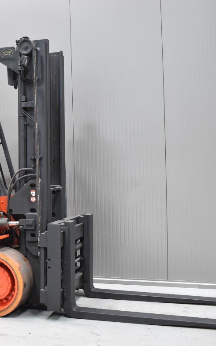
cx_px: -24
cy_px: 175
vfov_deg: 37.7
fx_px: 507
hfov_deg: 22.6
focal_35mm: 54
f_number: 5
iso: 1250
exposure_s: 1/25
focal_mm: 23
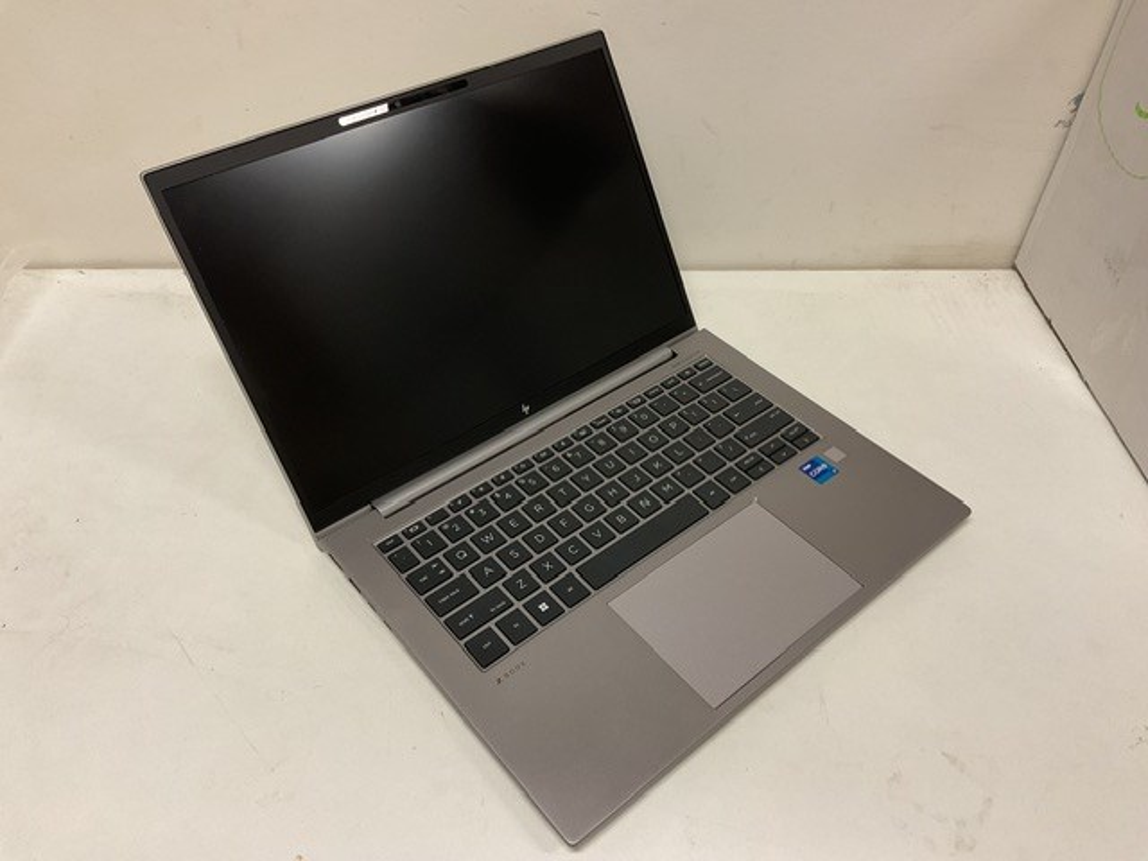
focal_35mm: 29
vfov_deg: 48.2
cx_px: 574
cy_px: 430
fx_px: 962
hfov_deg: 61.7
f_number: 1.8
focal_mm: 3
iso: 64
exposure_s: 1/50
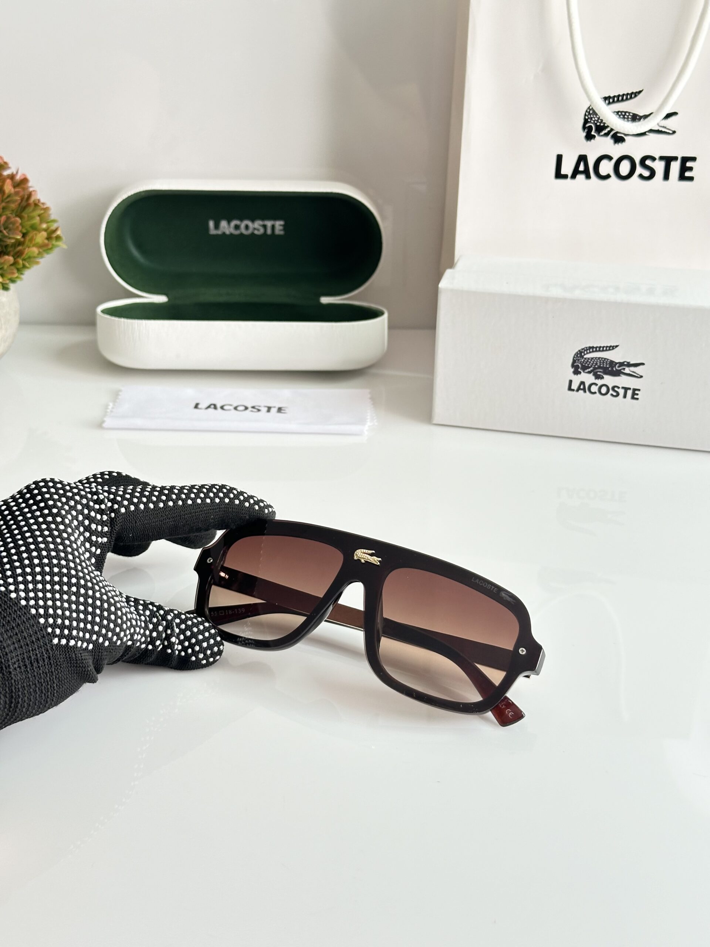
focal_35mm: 48
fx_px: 1313
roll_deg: -1.6
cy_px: 474
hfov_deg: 30.3
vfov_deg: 39.7
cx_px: 355
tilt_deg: -25.6
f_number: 1.78
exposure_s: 1/60
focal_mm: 6.86
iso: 125
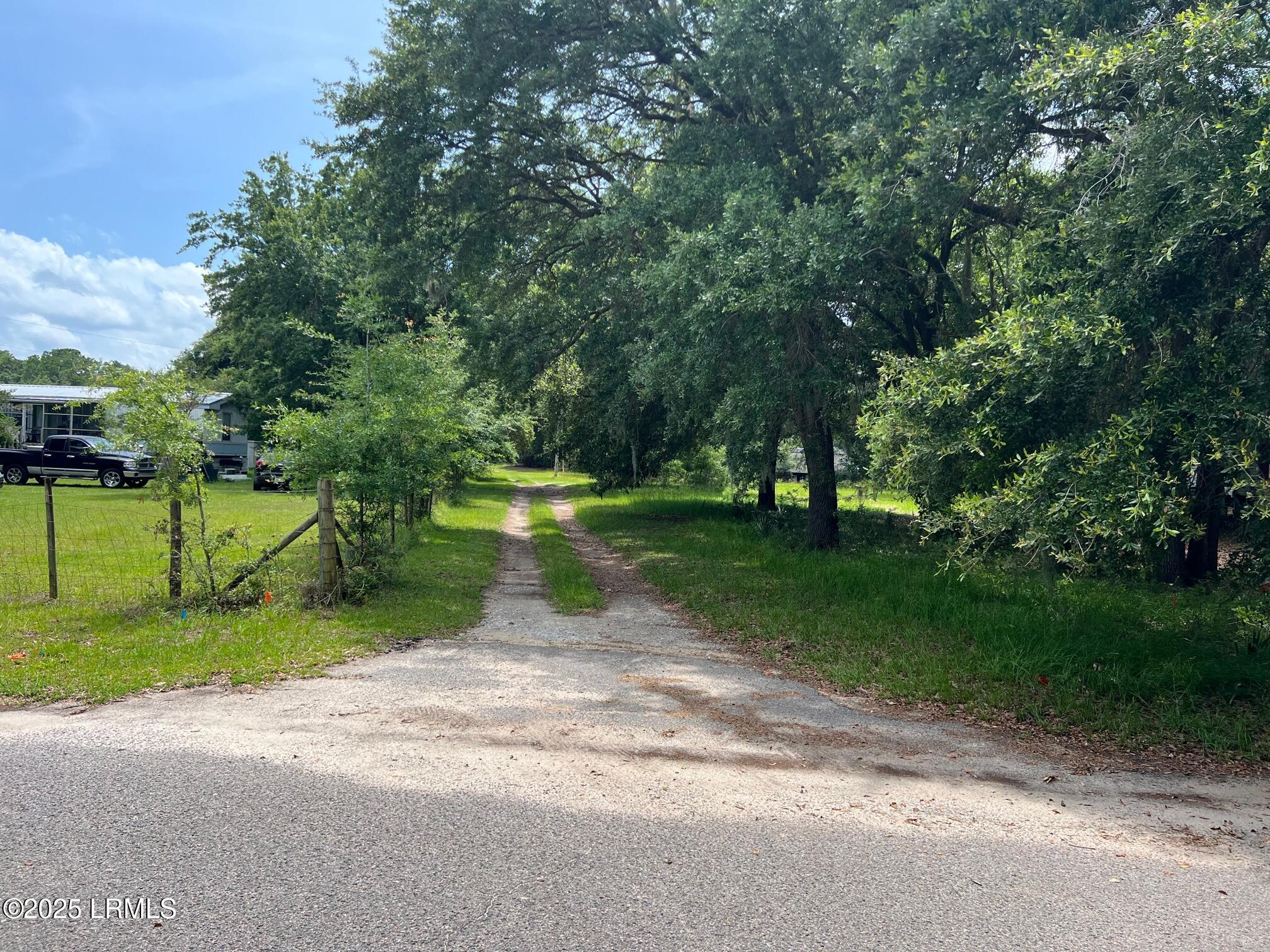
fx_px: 954
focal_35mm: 26
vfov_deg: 53.1
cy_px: 476
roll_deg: -1.8
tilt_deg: -0.6
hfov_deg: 67.3
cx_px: 635
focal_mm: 5.7
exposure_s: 1/2165
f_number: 1.5
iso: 50
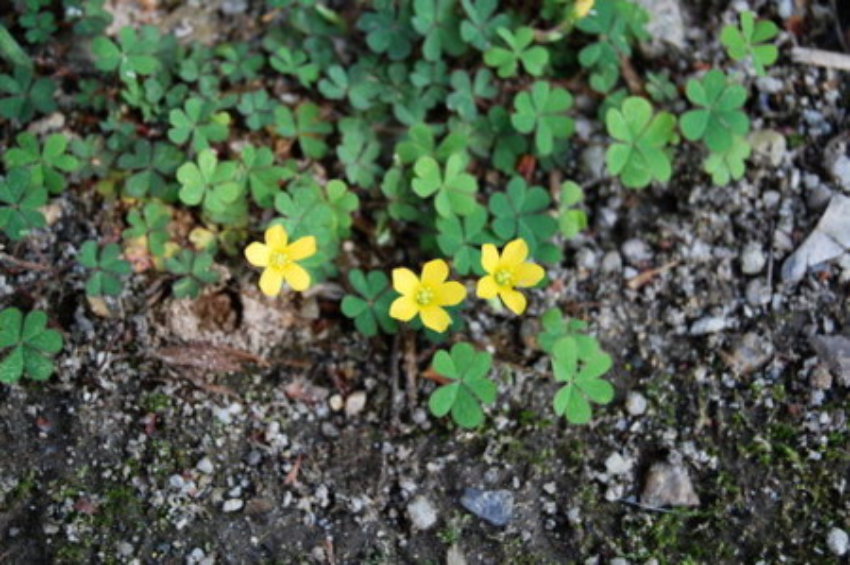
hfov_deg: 24.6
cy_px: 282
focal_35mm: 82
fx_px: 1946
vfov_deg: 16.5
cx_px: 425
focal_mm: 55
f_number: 5.6
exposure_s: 1/60
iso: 200
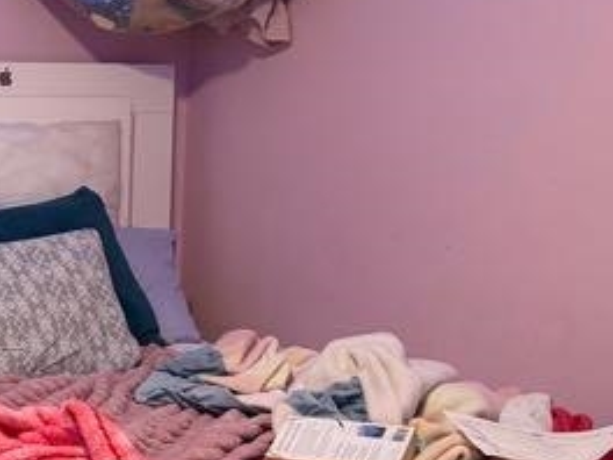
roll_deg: -1.2
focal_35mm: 76
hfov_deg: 22.7
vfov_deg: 19.3
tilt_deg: -4.2
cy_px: 138
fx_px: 1346
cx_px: -200
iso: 400
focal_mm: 6.76
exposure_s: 1/60
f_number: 1.78
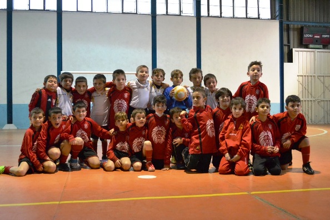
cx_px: 165
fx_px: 357
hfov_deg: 49.6
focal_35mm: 39
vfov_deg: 34.2
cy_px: 110
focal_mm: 26
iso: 3200
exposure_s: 1/100
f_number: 4.2
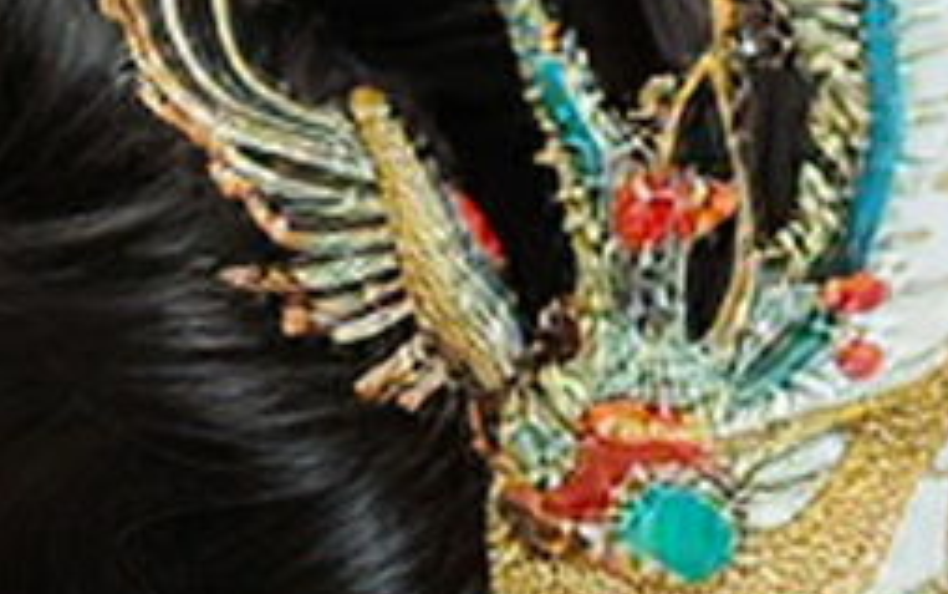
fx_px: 8168
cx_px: -433
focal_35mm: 316
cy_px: 1380
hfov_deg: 6.6
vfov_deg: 4.1
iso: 100
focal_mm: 50
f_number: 3.5
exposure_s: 1/125
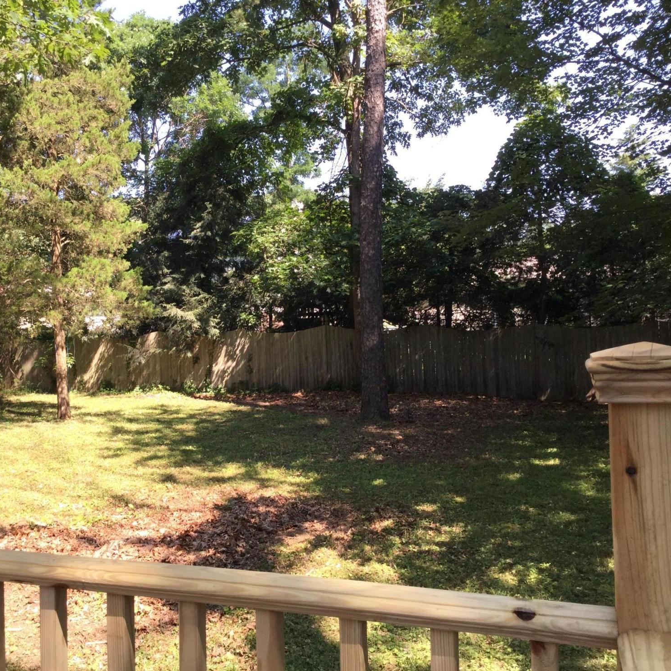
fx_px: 811
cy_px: 333
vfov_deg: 44.9
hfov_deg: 44.4
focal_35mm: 37
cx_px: 234
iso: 25
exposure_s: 1/195
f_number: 2.4
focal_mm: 3.3
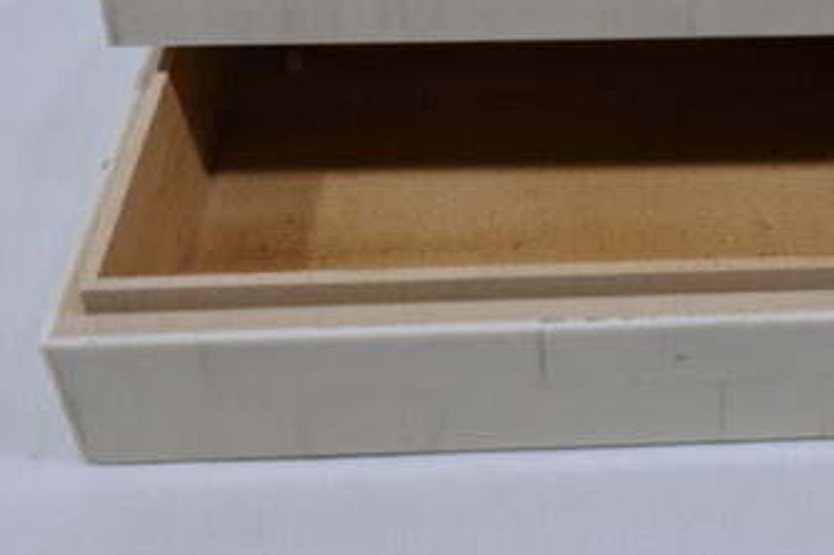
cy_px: 169
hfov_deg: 32.3
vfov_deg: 22.1
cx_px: 627
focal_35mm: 61
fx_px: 1412
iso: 500
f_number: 7.1
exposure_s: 1/125
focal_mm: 34
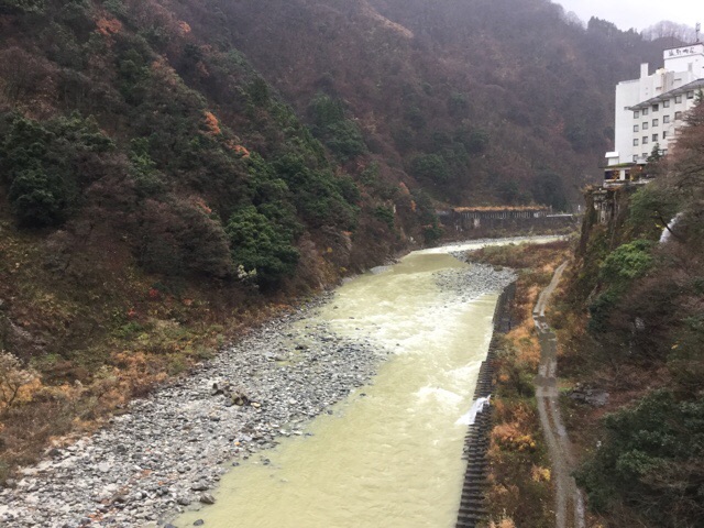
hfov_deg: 58.4
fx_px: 630
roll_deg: +0.0
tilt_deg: -3.3
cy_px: 264
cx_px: 352
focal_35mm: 31
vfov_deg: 45.4
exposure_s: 1/30
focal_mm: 3.3
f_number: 2.4
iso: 32
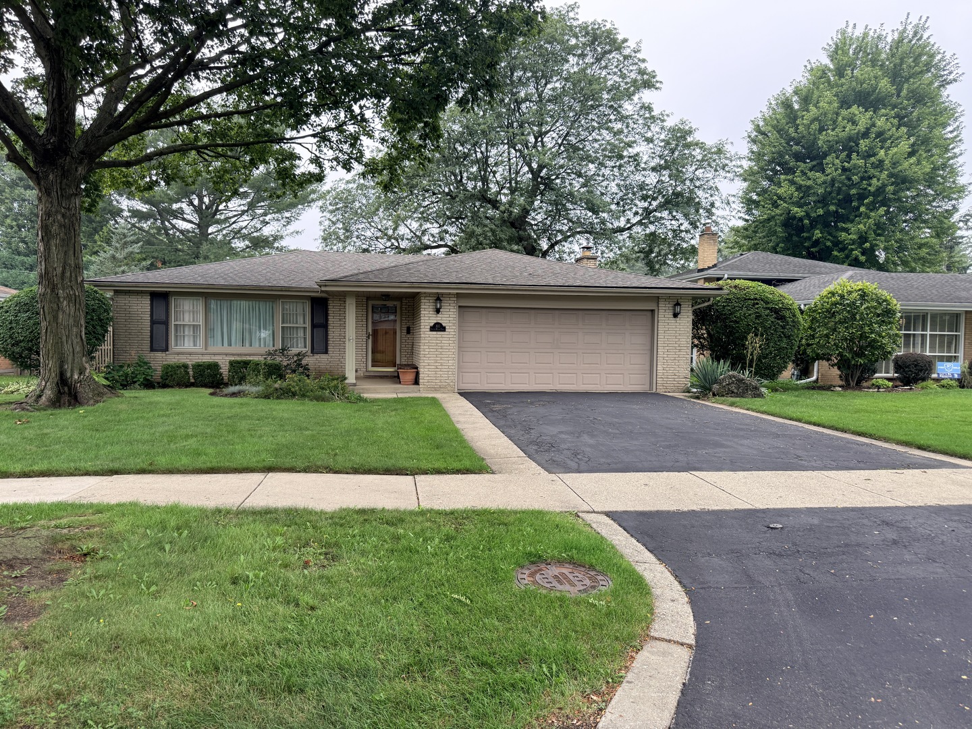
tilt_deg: -1.8
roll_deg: -0.4
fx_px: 674
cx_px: 486
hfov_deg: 71.6
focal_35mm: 24
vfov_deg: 56.8
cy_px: 364
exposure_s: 1/840
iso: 100
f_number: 1.78
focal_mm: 6.76
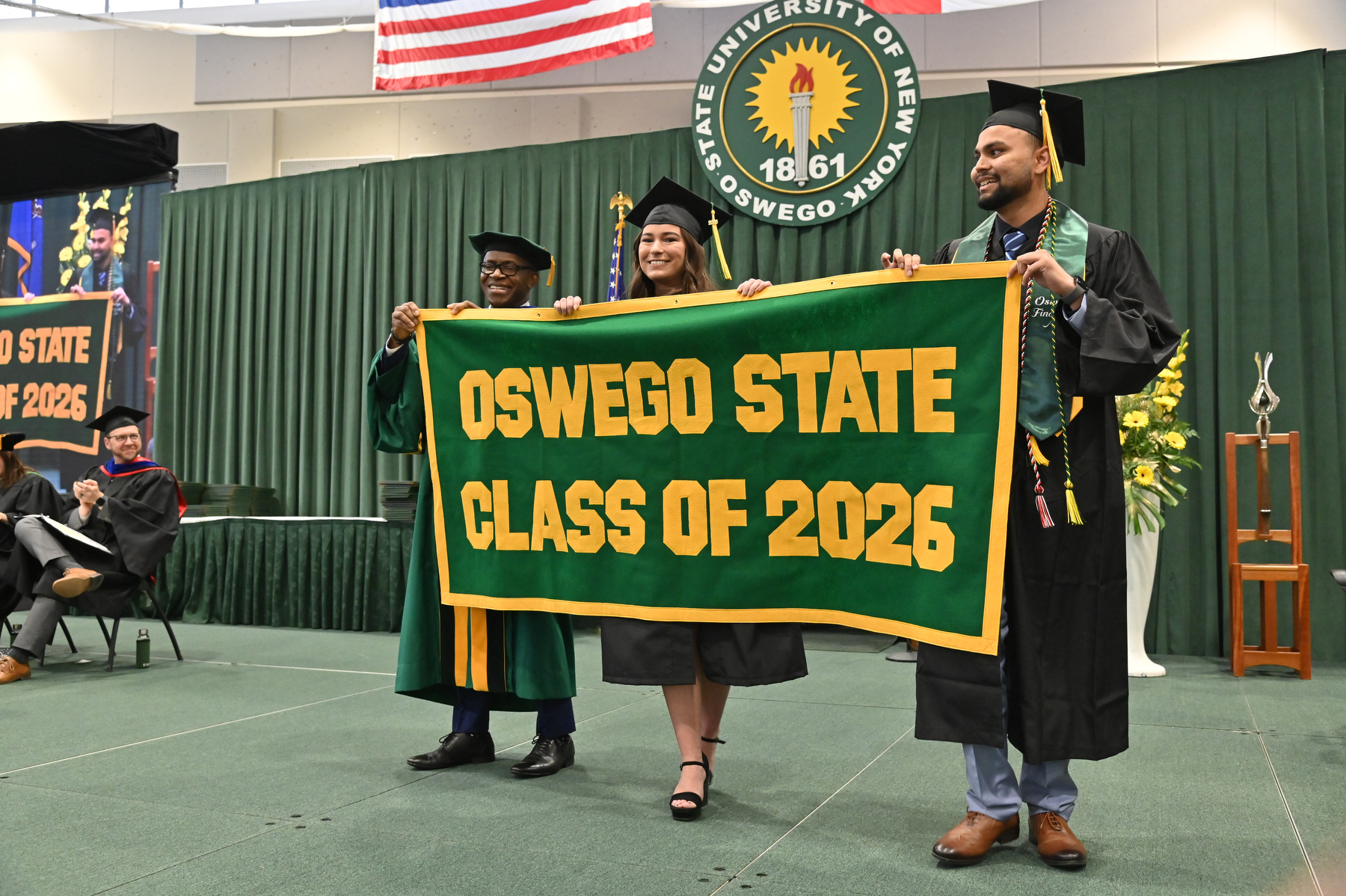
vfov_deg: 41.1
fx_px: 1196
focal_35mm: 32
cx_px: 673
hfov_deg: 58.7
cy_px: 448
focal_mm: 32
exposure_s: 1/200
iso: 2500
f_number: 5.6
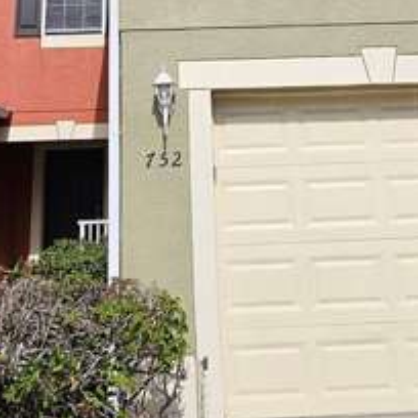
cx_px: 201
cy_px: 49
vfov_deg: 42.6
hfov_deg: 46.0
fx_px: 492
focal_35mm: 36
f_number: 2.2
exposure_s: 1/7960
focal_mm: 2.2
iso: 50
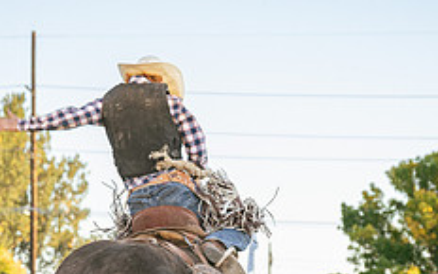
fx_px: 1958
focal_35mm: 164
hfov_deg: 12.8
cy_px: 295
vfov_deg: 7.9
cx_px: 170
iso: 400
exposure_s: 1/500
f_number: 2.8
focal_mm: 49
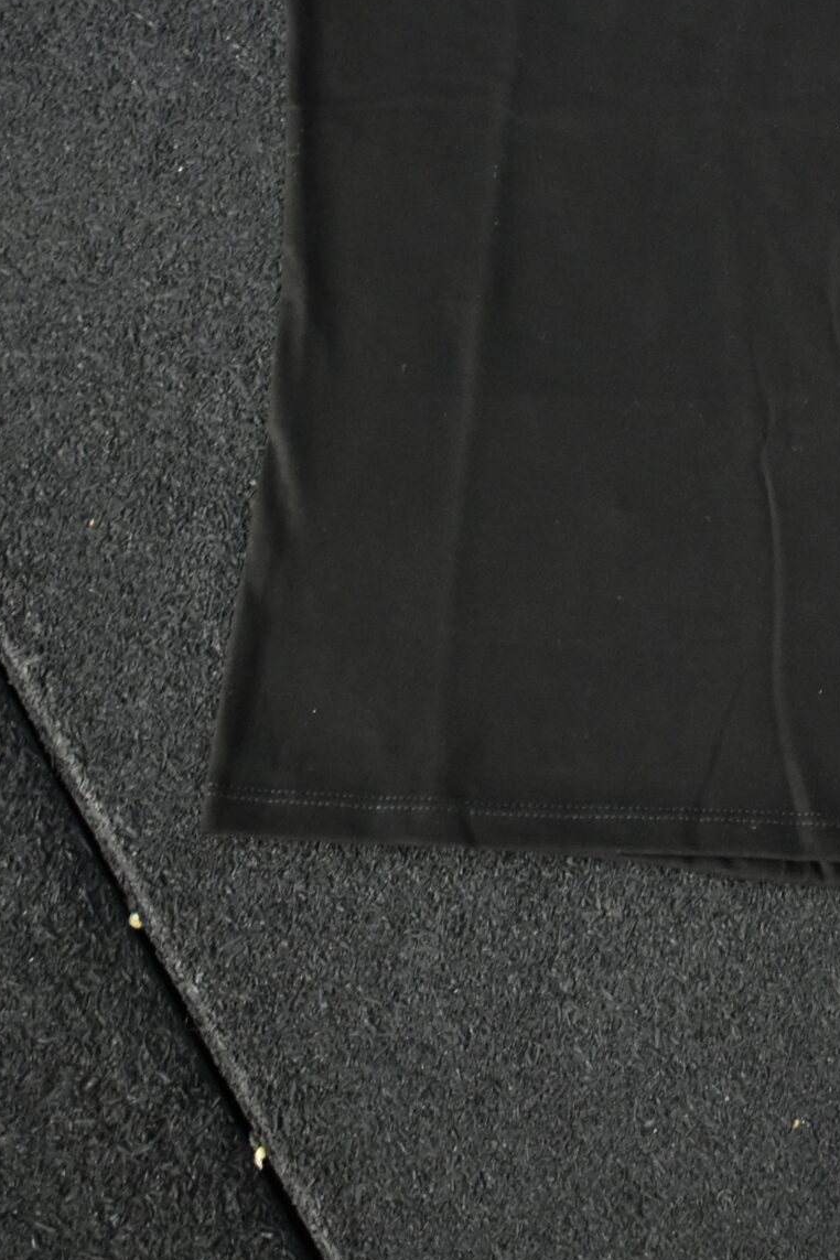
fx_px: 3644
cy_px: 128
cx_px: 842
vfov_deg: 19.3
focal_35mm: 104
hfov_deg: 13.0
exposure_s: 1/25
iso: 3200
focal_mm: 31
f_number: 4.2
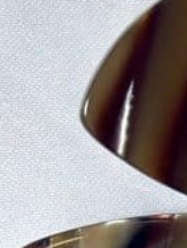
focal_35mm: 284
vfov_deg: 6.9
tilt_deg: -79.1
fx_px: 2039
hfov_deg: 5.1
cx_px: 480
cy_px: 346
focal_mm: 5.96
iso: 25
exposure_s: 1/104
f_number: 1.6
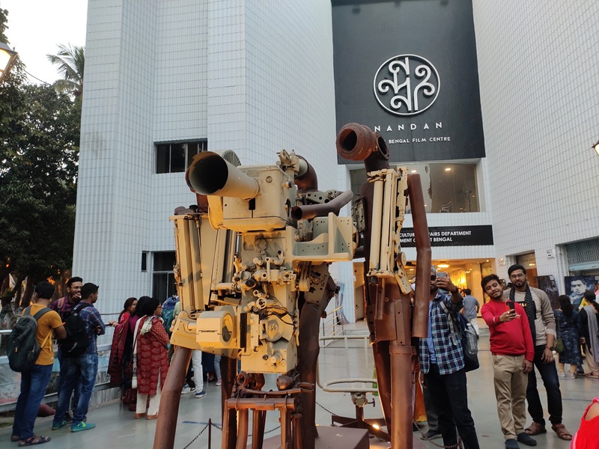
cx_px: 300
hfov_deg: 69.4
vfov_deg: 54.9
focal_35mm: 25
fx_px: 433
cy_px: 224
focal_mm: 4.74
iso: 127
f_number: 1.79
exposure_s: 1/33
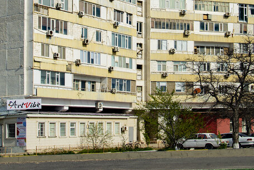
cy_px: -22
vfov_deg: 9.8
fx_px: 974
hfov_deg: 14.9
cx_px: 125
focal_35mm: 138
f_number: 16
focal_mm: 52
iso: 125
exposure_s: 1/200
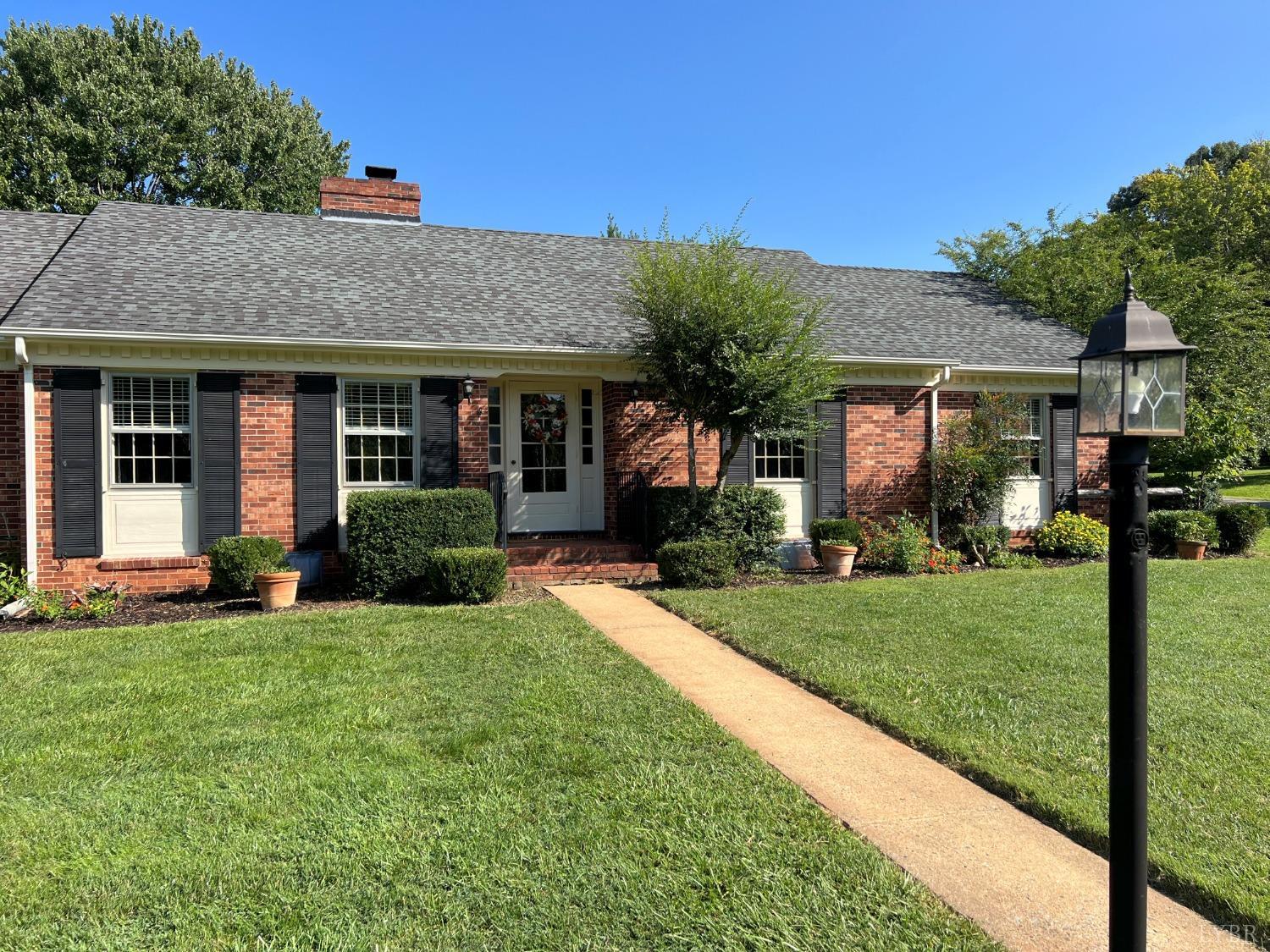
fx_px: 954
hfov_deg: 67.3
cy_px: 476
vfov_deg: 53.1
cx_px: 635
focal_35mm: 26
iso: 50
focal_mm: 5.7
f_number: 1.5
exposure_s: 1/2252
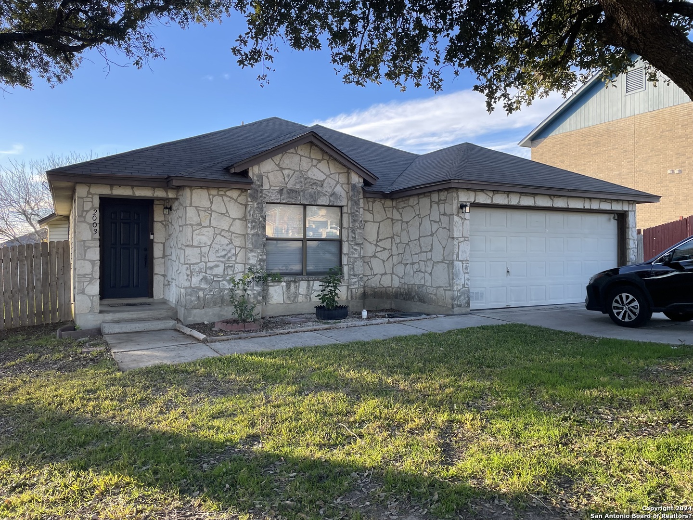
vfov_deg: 53.1
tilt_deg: +0.3
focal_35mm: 26
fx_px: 521
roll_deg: +0.0
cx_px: 346
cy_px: 260
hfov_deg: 67.3
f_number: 1.6
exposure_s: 1/561
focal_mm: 4.2
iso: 32
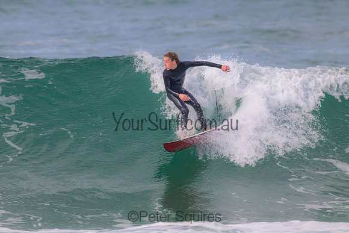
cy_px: 116
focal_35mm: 800
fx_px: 7757
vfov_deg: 1.7
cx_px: 174
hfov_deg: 2.6
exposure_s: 1/1250
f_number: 11
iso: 1400
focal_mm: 800
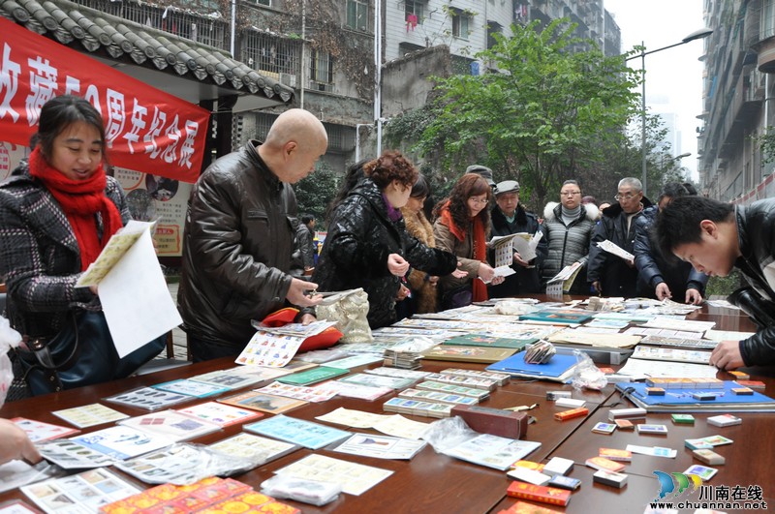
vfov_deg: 47.8
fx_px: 580
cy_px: 257
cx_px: 388
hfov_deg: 67.5
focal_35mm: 27
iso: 1000
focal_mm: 18
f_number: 5
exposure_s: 1/100
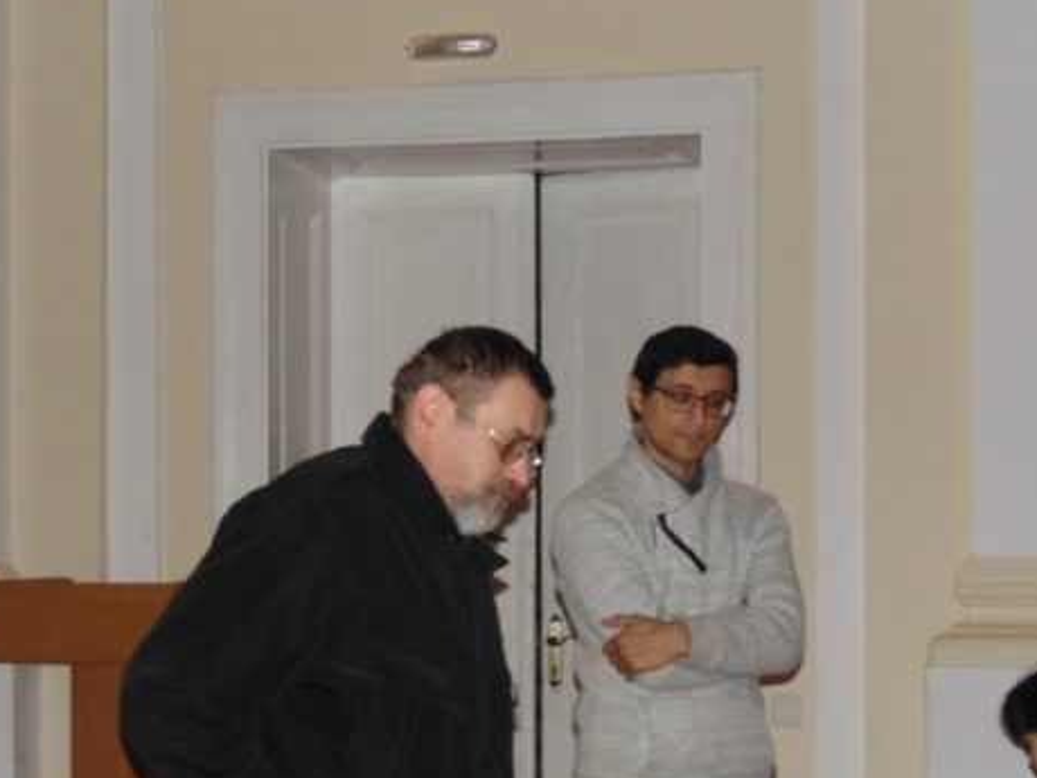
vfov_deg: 17.1
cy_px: 516
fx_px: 2576
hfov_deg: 22.7
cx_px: 451
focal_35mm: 86
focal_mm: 10.4
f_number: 3.9
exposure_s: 1/50
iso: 500
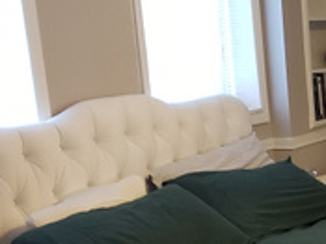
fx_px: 894
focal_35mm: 95
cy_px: 257
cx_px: 441
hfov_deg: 18.9
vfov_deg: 15.2
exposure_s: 1/60
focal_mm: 4.3
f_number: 1.5
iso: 250
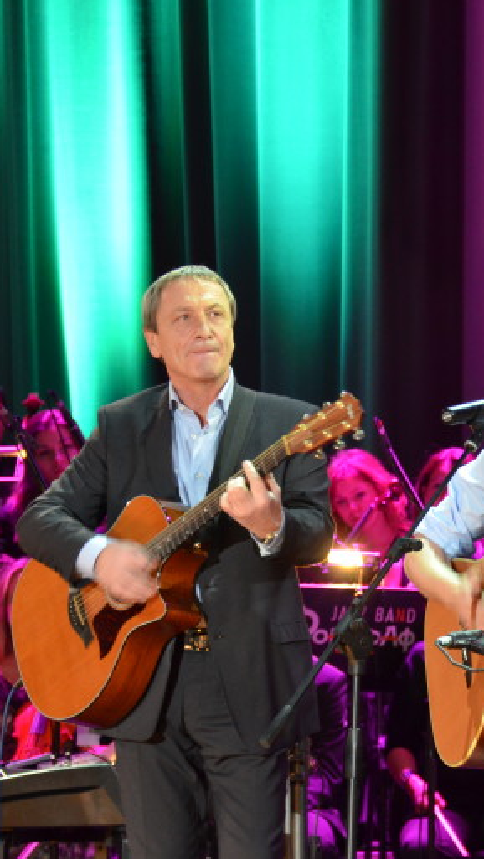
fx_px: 6085
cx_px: 385
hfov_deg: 4.6
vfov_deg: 8.1
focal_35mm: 267
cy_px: 428
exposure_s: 1/30
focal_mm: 112
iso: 1400
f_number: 5.6
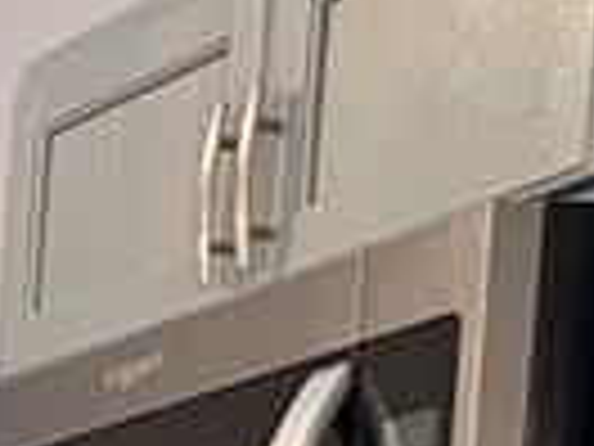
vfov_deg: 7.0
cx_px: -1638
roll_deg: -1.5
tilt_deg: -5.7
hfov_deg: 7.8
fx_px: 3192
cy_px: 1401
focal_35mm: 186
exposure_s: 1/60
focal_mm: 6.76
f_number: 1.78
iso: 200
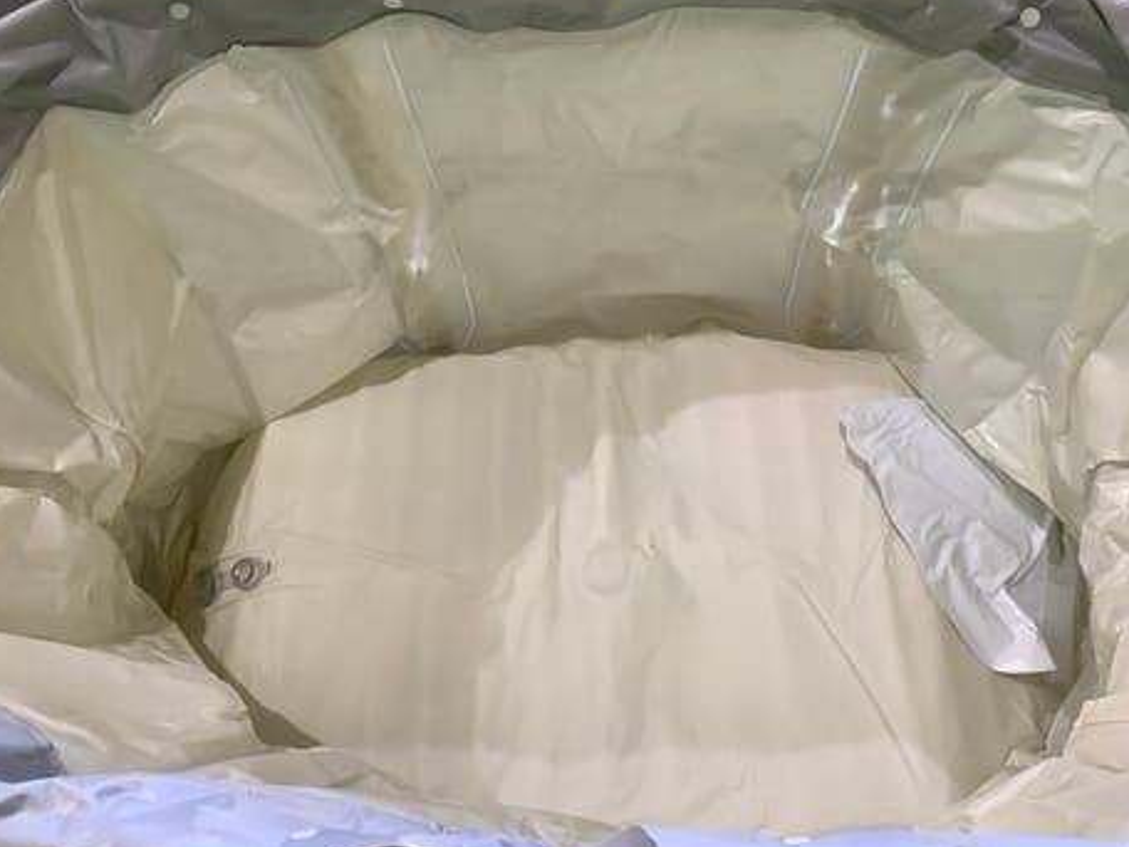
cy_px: 435
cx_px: 607
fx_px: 1109
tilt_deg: -60.8
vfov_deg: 41.8
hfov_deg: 53.9
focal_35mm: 34
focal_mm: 3.3
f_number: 2.4
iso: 80
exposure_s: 1/50
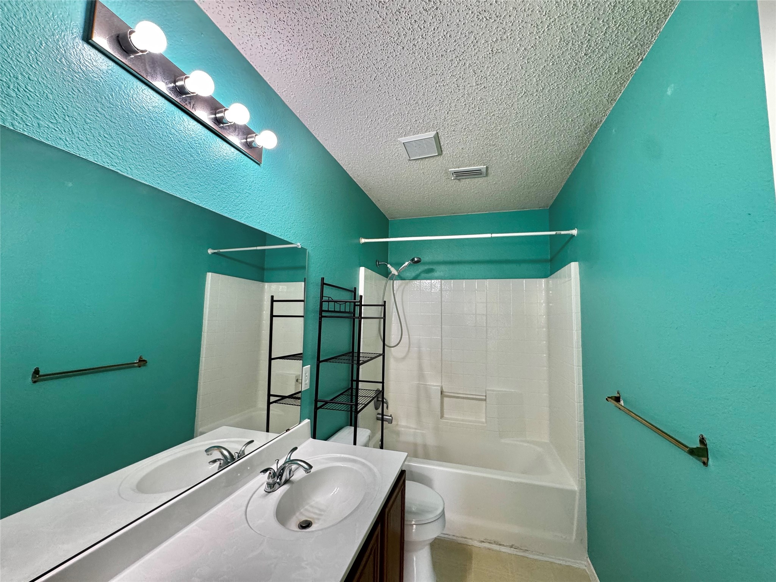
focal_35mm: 14
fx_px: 314
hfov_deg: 102.1
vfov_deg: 85.7
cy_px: 291
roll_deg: -0.7
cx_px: 388
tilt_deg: +5.8
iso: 200
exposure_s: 1/60
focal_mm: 2.22
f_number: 2.2
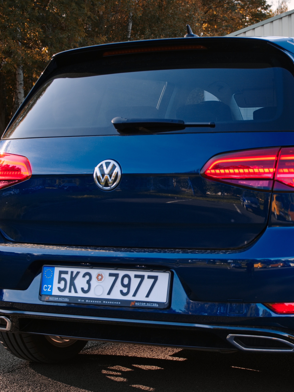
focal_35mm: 77
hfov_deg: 19.0
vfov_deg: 25.4
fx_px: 869
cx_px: 247
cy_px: 195
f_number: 5.6
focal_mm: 35
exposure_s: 1/125
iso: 100
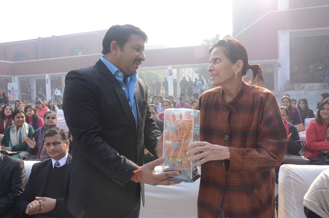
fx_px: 246
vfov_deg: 47.8
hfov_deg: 67.5
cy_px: 109
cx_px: 164
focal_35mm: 27
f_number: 9
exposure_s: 1/125
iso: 250
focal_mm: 18
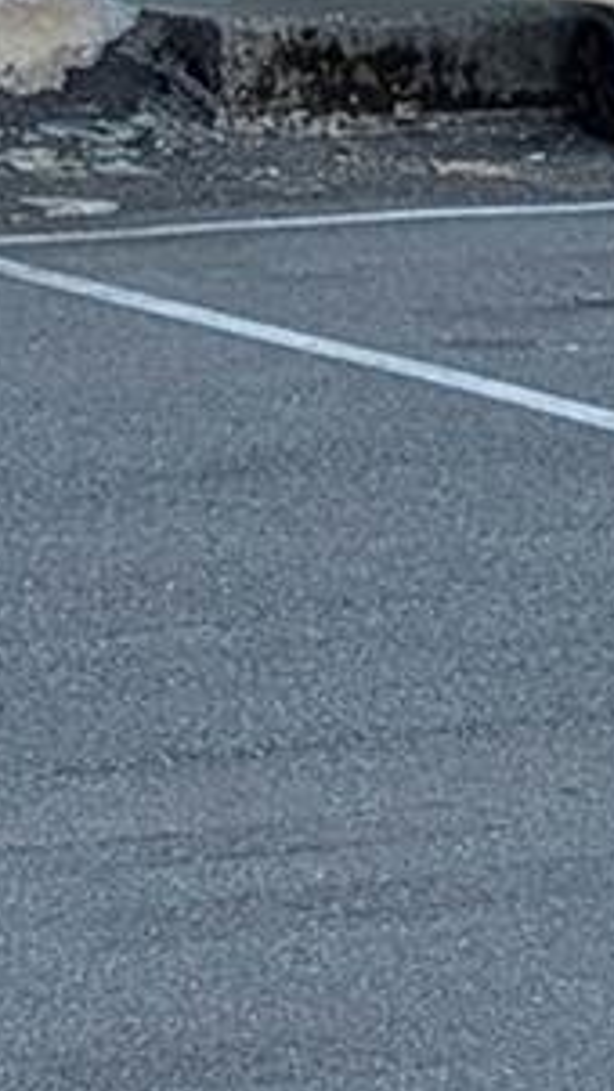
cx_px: -43
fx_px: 5120
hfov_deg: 6.8
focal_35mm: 177
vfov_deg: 10.7
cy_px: -1351
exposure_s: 1/107
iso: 292
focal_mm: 6.9
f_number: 1.68
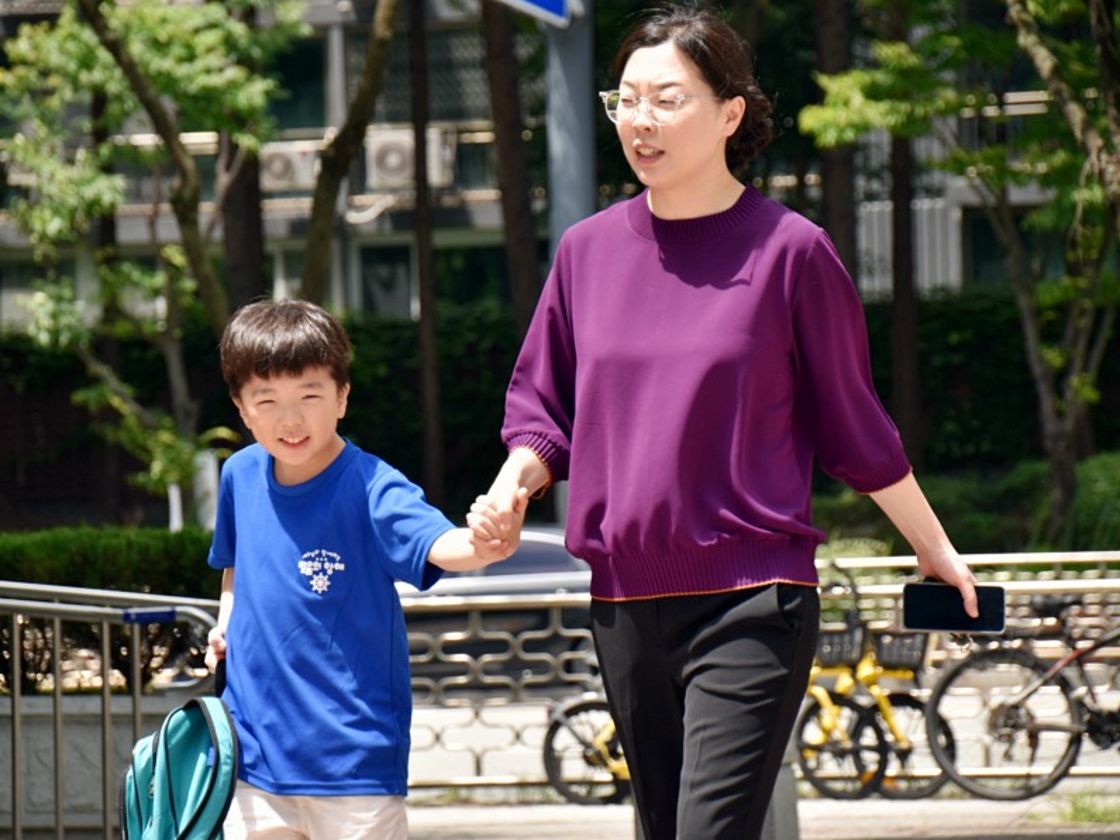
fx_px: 7926
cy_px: 421
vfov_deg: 6.1
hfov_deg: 8.1
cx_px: 530
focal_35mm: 245
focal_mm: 150
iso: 280
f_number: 6
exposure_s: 1/500
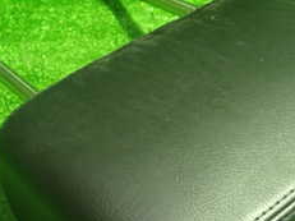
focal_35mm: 65
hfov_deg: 29.8
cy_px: 134
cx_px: 169
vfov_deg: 22.5
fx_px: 554
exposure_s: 1/30
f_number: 2
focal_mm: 4.5
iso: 500
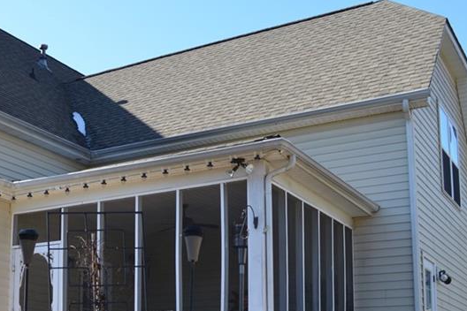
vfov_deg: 22.8
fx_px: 752
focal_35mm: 58
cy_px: 284
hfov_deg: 33.0
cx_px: 62
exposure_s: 1/250
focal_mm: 20
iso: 200
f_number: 8
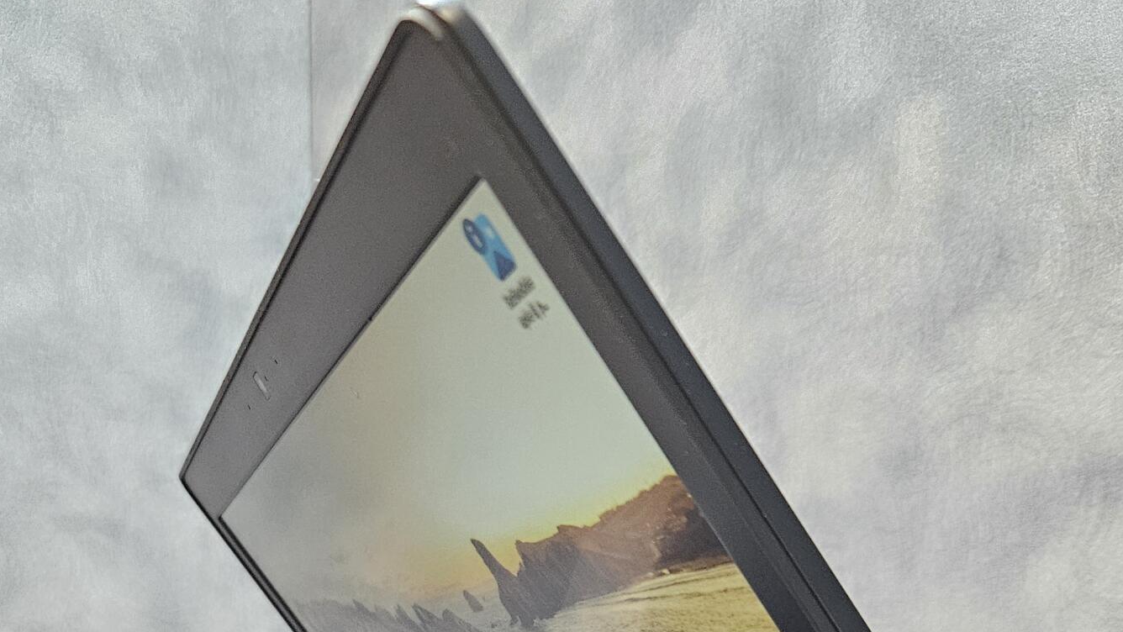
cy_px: 867
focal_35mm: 48
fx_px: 1430
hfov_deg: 42.8
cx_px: 492
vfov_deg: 21.9
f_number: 1.8
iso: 640
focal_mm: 5.4
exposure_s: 1/100
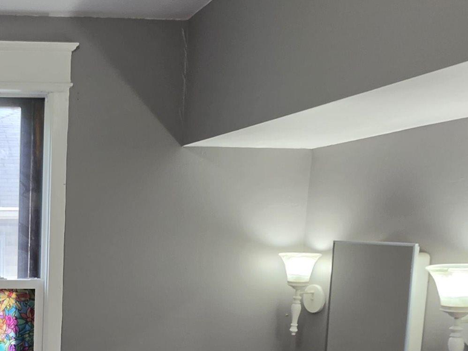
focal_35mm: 40
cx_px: -38
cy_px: 299
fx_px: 541
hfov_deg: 39.1
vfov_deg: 34.4
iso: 125
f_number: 1.9
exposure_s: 1/120
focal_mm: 2.2
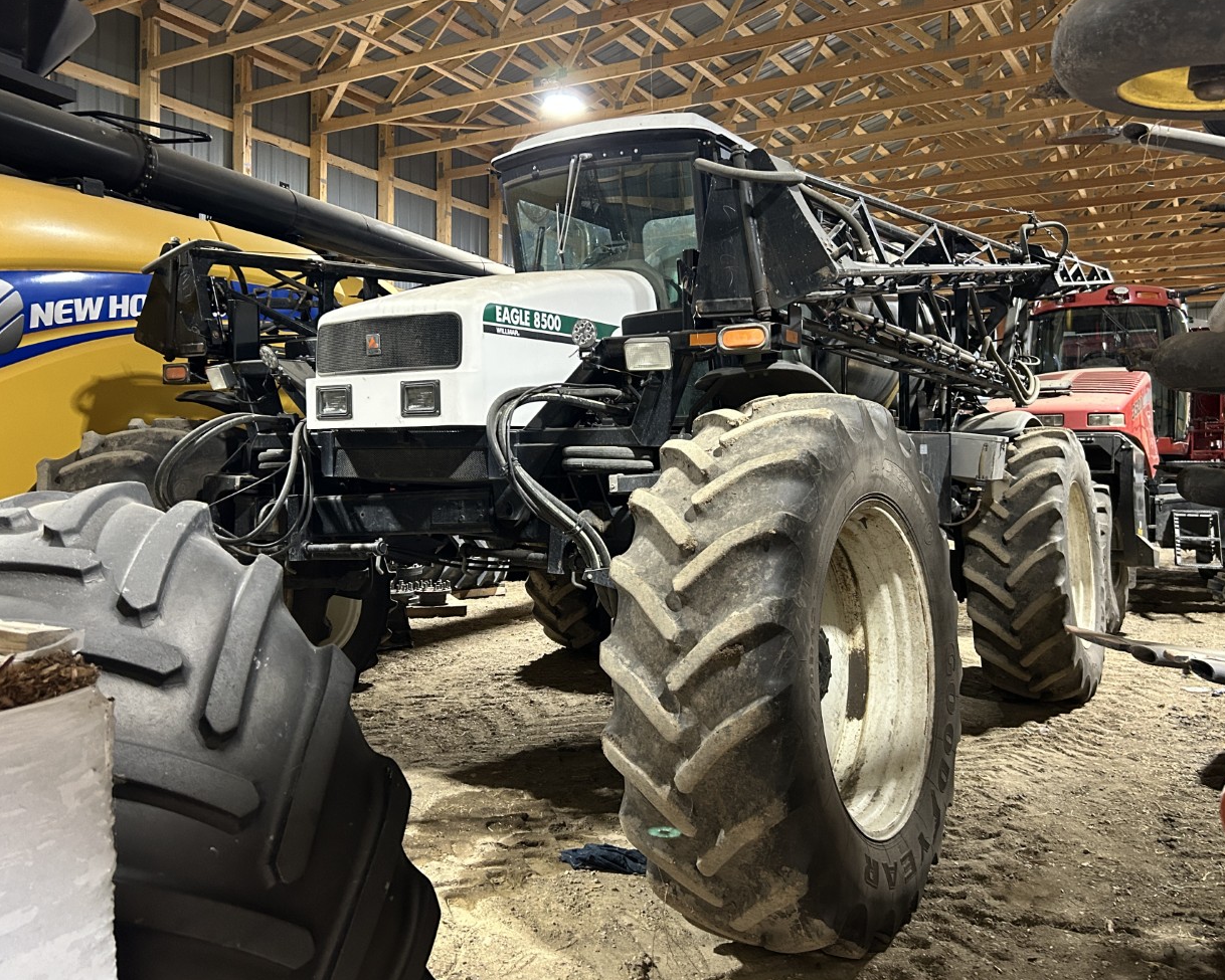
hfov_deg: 58.8
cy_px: 464
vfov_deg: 48.5
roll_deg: +0.3
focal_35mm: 30
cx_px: 627
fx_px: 1088
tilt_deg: -0.6
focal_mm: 5.7
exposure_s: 1/60
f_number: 1.5
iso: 500
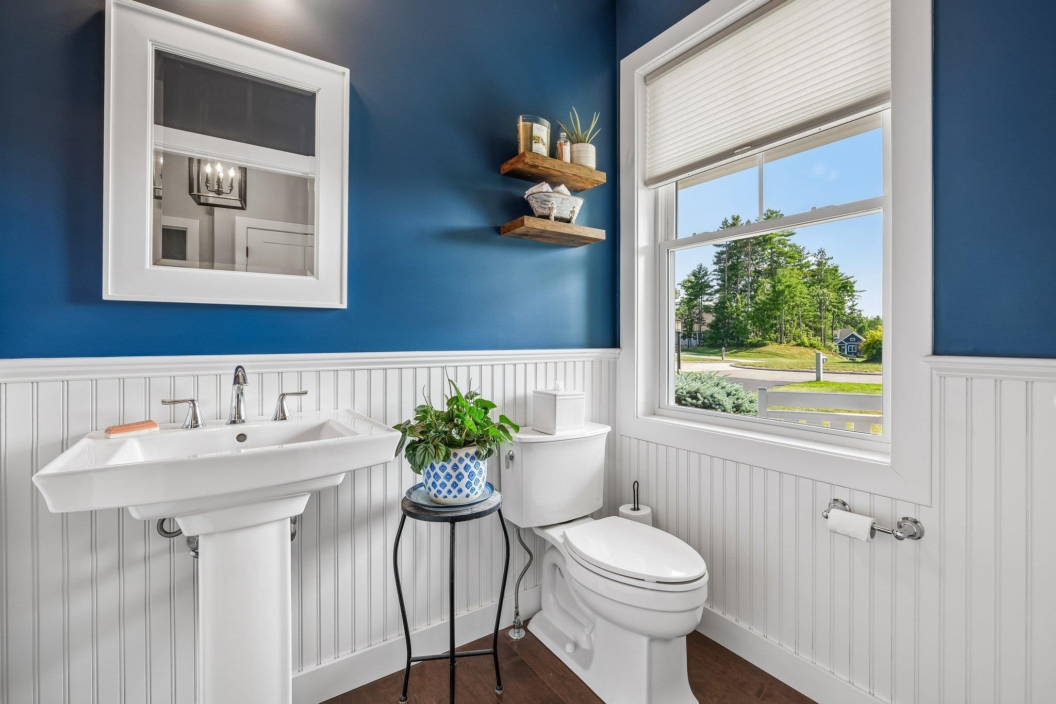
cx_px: 528
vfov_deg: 77.3
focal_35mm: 15
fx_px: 440
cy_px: 352
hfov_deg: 100.4
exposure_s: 1/35
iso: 200
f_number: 5.6
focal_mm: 10
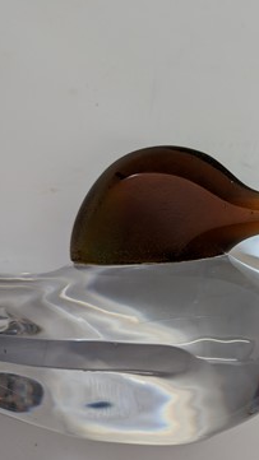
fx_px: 354
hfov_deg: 39.3
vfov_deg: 66.0
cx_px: 188
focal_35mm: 29
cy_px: 242
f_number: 1.85
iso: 43
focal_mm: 6.81
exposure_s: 1/117
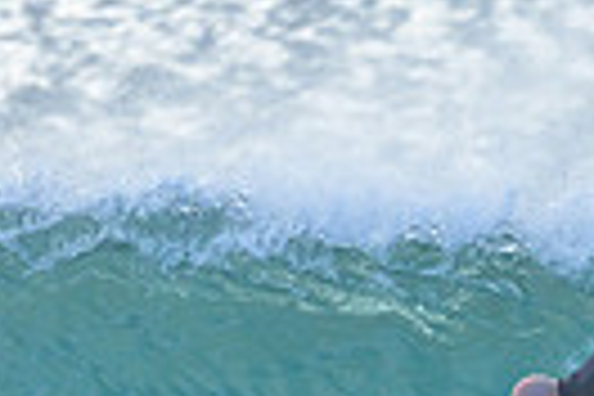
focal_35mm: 3528
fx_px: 58207
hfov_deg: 0.6
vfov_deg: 0.4
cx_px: 549
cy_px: 502
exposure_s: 1/2500
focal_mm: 800
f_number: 6.3
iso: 1100
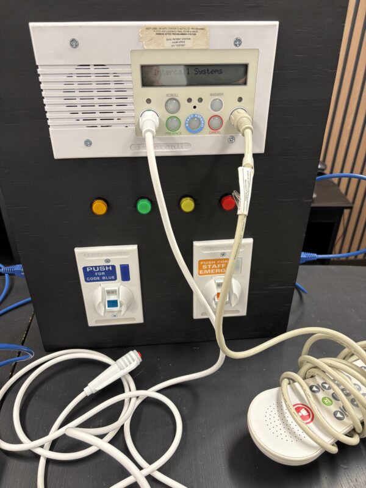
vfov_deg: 67.3
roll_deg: +0.3
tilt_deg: -32.6
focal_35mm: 26
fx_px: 367
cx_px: 183
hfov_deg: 53.1
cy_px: 244
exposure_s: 1/60
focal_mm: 5.96
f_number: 1.6
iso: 100
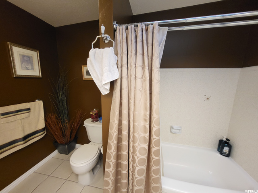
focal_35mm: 13
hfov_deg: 106.2
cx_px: 129
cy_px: 96
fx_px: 97
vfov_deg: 89.9
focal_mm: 1.74
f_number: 2.2
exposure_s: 1/60
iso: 250
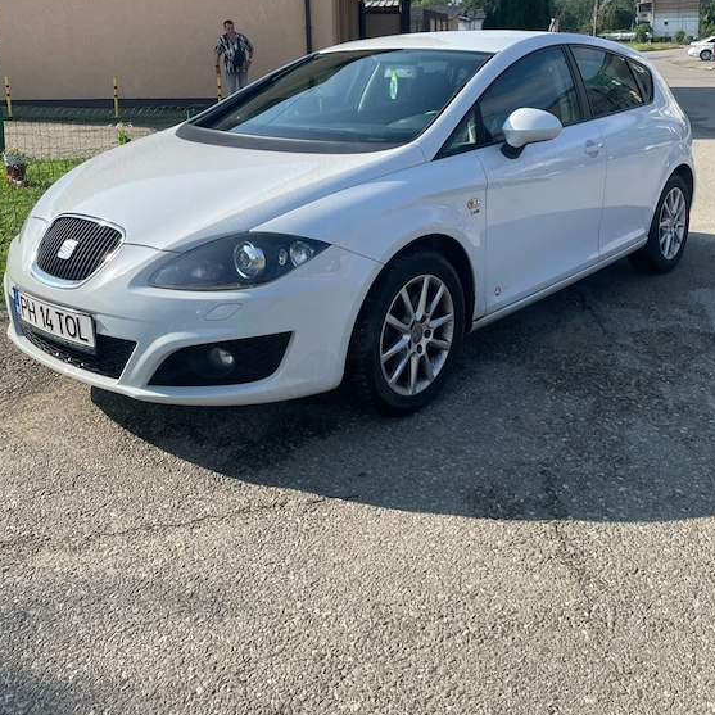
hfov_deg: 49.7
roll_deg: +1.7
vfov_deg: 48.4
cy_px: 209
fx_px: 771
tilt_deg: -10.9
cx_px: 356
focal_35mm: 33
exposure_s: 1/2564
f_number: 1.6
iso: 32
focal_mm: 4.2
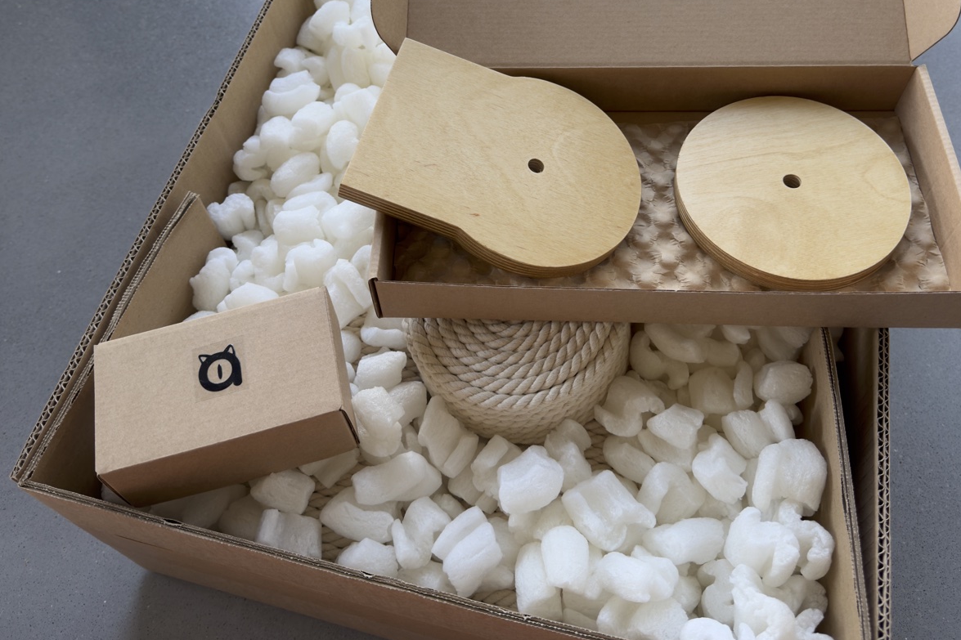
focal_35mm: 34
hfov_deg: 55.8
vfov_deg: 37.7
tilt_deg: -53.5
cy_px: 148
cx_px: 478
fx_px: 907
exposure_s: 1/203
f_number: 1.78
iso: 50
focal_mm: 6.76
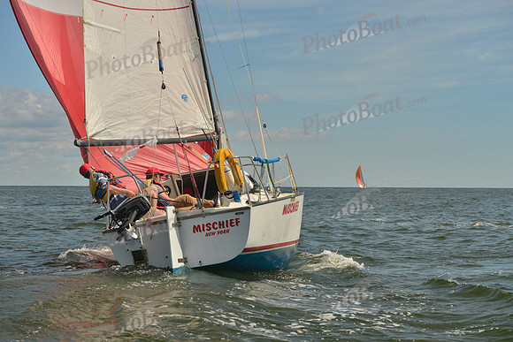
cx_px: 256
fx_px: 998
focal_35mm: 70
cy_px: 171
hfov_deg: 28.8
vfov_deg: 19.5
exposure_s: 1/800
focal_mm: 70
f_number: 6.3
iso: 200
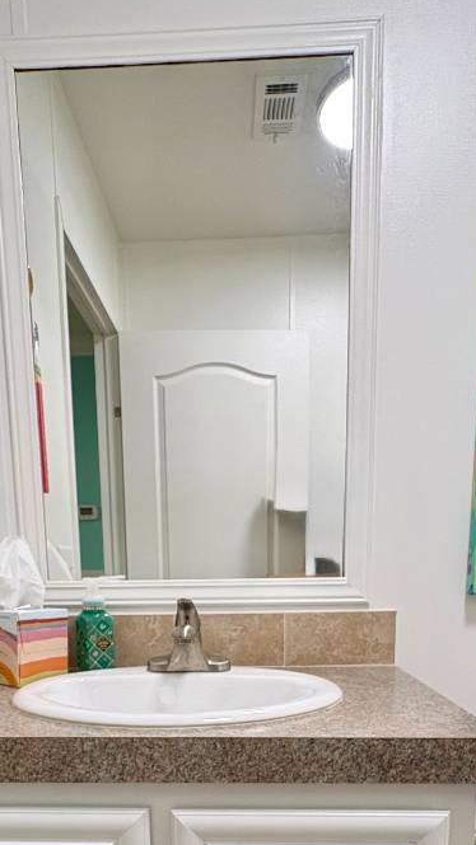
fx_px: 583
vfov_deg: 66.1
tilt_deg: -8.7
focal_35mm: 26
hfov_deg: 44.3
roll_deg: -0.3
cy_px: 663
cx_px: 215
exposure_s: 1/60
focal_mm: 2.22
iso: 250
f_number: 2.2
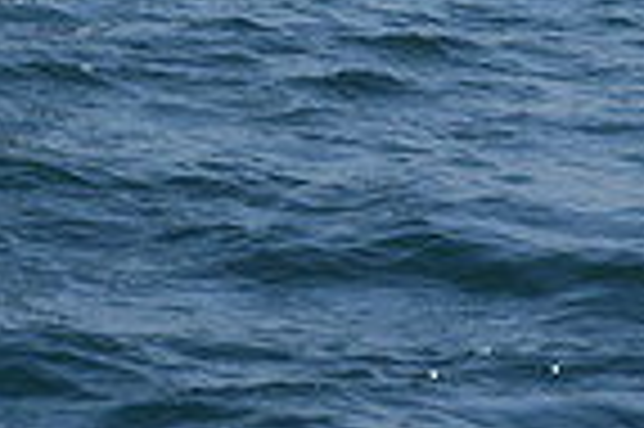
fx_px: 5075
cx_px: -110
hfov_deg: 7.2
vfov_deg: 4.6
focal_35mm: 284
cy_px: -847
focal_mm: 70
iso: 320
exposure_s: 1/1600
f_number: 8
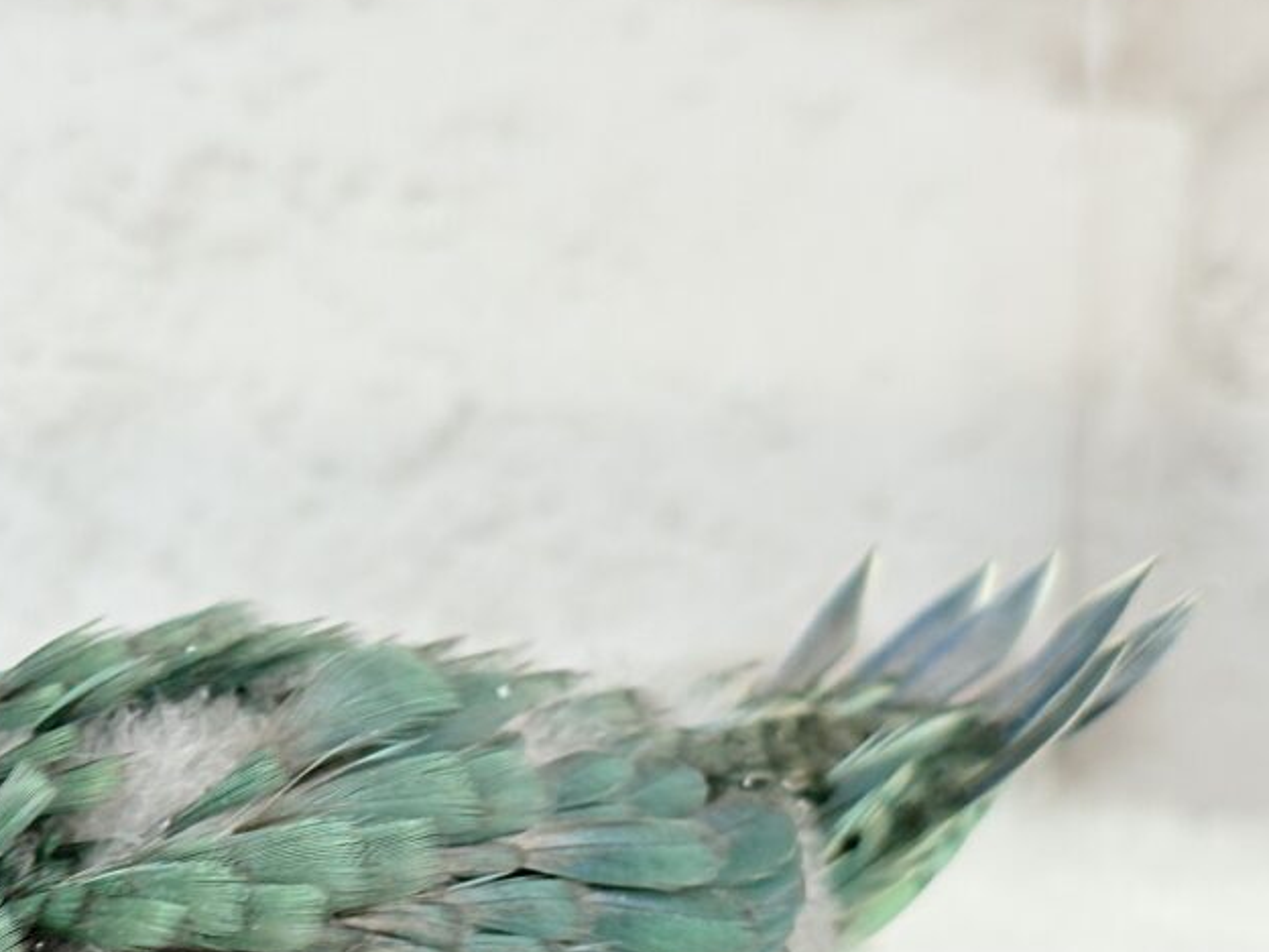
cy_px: 885
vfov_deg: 14.6
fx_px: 3666
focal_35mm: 100
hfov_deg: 19.3
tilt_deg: -9.1
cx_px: 118
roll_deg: +1.4
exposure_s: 1/50
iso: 40
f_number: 1.6
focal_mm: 5.96
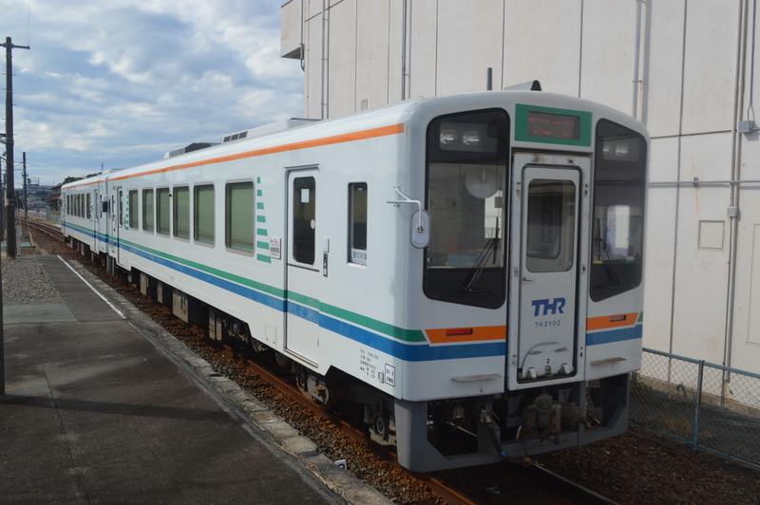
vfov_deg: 39.9
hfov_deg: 57.3
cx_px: 380
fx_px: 696
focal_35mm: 33
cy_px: 252
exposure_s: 1/250
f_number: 8
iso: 100
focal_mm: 22
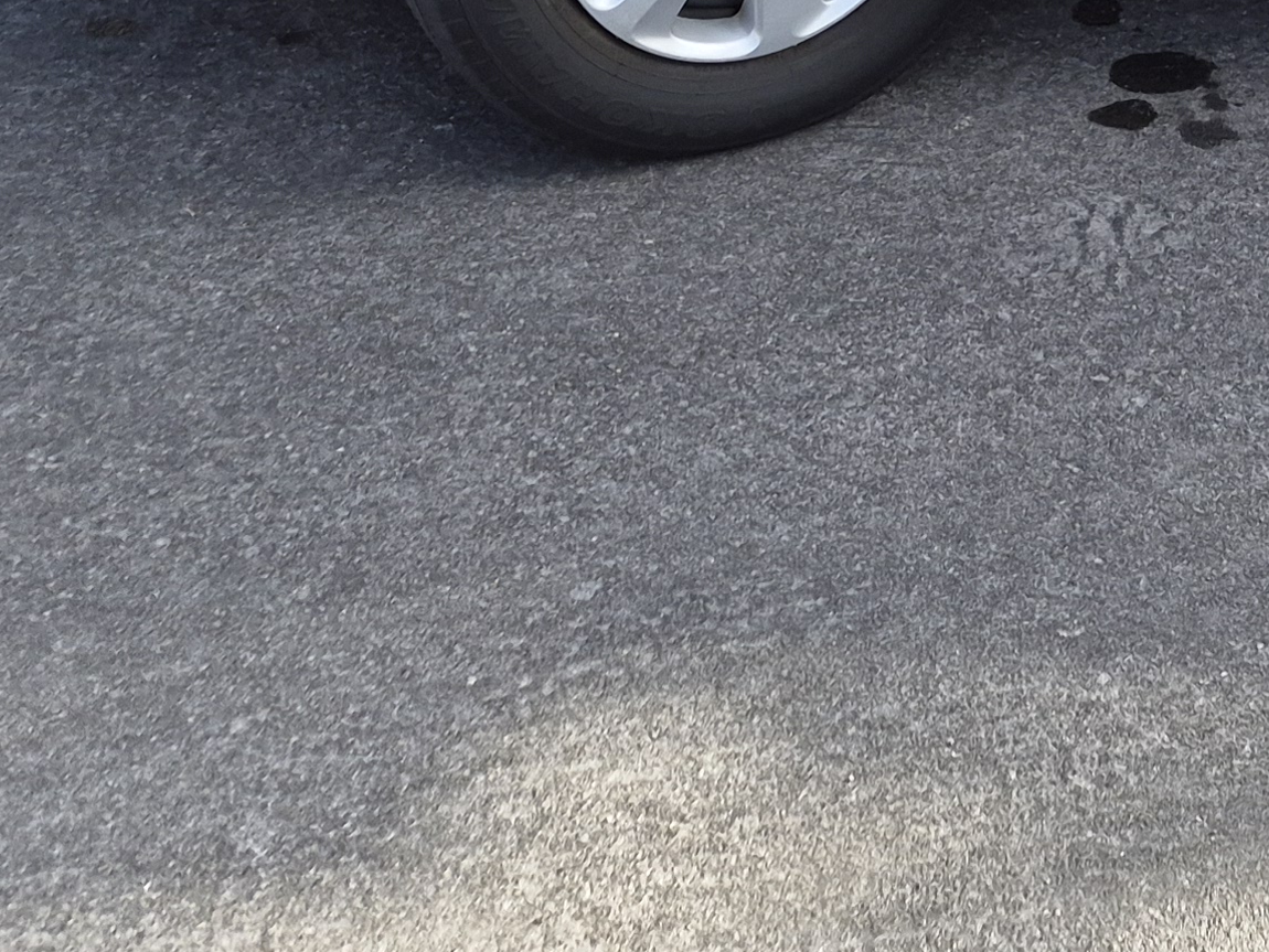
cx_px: 1475
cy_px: -681
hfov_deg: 22.7
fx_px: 2933
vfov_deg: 16.0
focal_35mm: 80
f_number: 1.8
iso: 80
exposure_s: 1/1640
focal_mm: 5.4
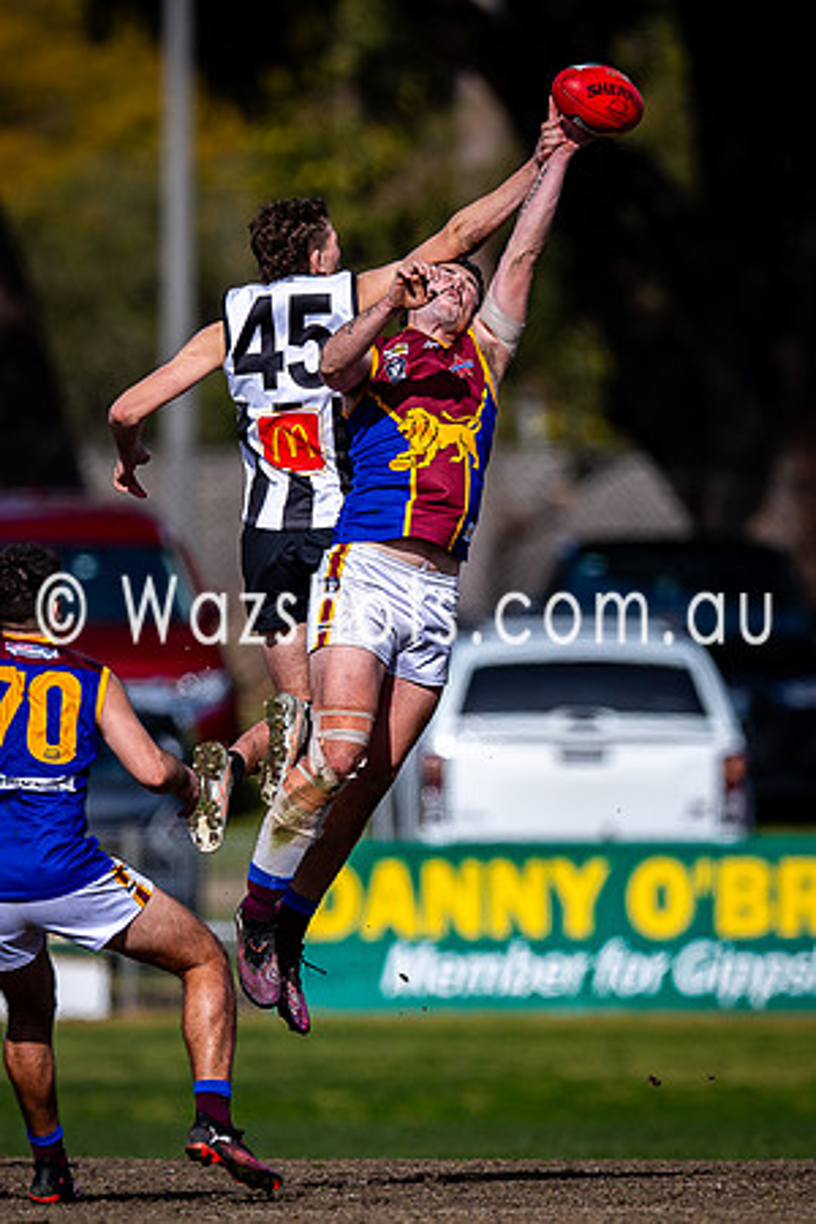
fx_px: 32496
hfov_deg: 1.4
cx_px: 520
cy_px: 583
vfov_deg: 2.2
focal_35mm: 956
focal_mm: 500
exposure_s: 1/2000
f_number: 4
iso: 110
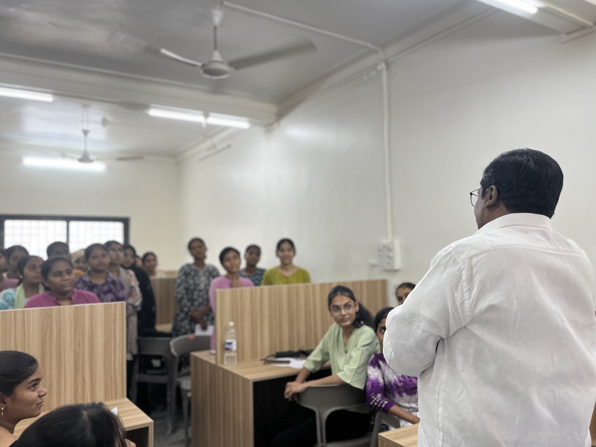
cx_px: 300
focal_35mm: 29
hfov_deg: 61.7
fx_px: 499
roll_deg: +1.8
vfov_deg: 48.2
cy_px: 229
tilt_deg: +3.0
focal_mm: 5.1
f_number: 1.6
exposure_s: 1/100
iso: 125
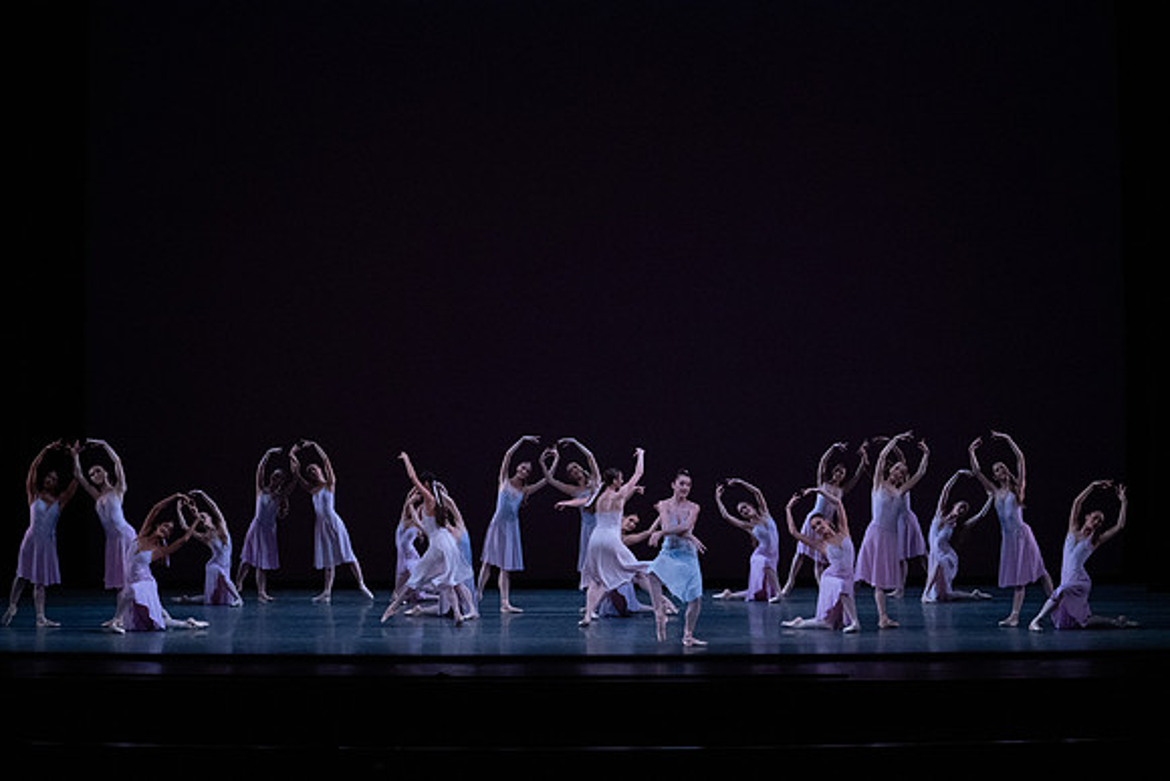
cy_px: 390
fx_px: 2275
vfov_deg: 19.5
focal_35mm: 70
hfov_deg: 28.8
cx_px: 585
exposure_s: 1/400
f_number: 13
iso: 12800
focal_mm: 70
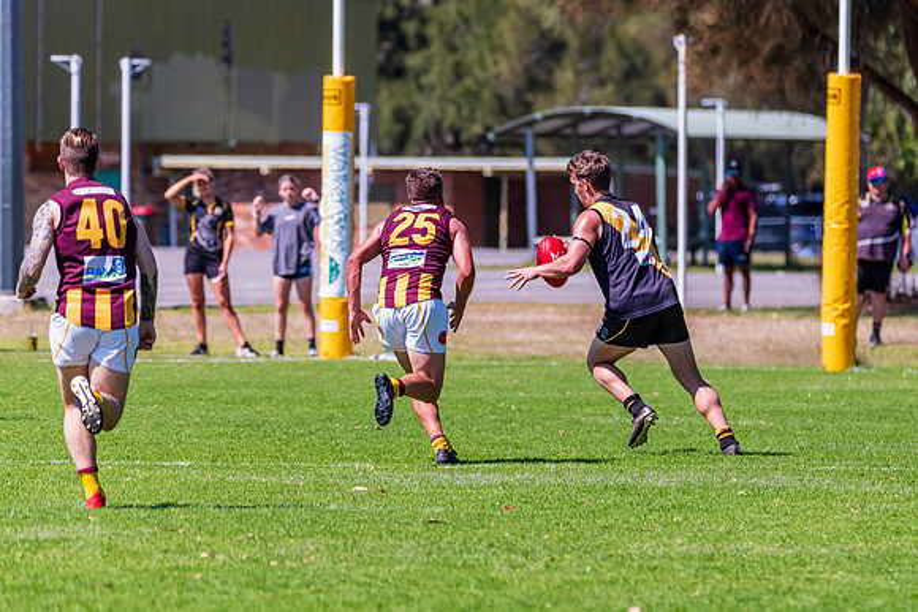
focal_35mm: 413
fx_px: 10532
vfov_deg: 3.3
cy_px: 274
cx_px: 571
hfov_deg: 5.0
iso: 800
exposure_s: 1/2500
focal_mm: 320
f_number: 5.6
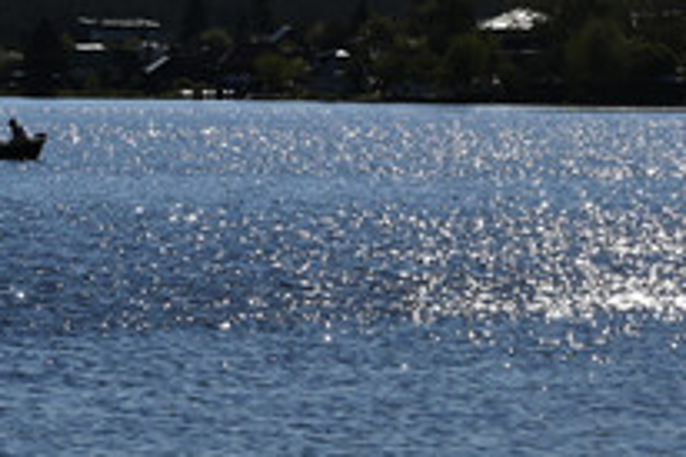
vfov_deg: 5.9
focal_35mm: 233
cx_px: -176
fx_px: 4436
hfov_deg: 8.7
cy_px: -72
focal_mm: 50
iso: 160
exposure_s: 1/640
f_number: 13
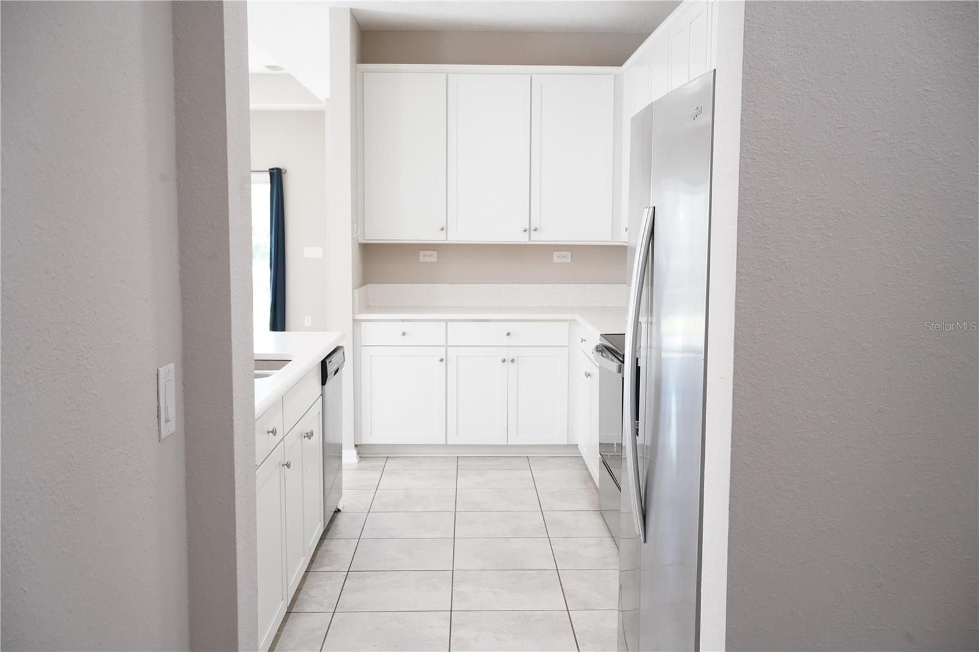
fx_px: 952
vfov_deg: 37.8
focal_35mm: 35
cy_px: 326
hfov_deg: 54.4
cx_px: 490
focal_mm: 35
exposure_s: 1/60
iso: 5000
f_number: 9
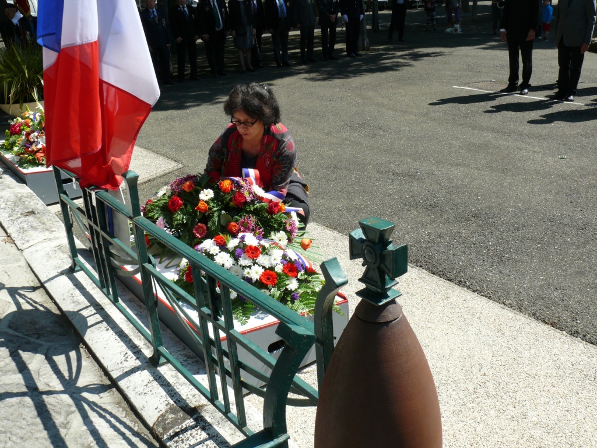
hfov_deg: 52.6
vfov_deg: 40.7
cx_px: 298
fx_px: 604
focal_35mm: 35
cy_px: 224
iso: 100
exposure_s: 1/320
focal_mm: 7.4
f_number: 5.6
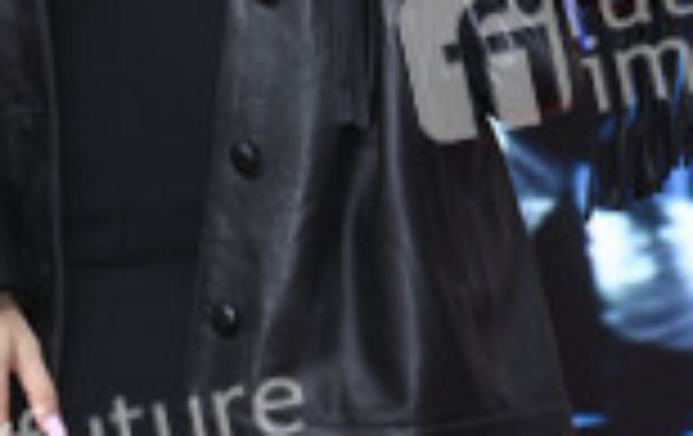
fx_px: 6738
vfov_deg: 3.7
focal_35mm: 356
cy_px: -189
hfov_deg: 5.9
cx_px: 220
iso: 320
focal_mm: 135
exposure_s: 1/250
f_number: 6.3
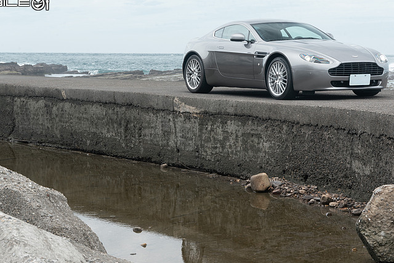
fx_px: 1095
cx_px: 201
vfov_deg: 13.7
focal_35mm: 100
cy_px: 152
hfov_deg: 20.4
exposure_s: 1/125
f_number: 5.6
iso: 400
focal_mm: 82
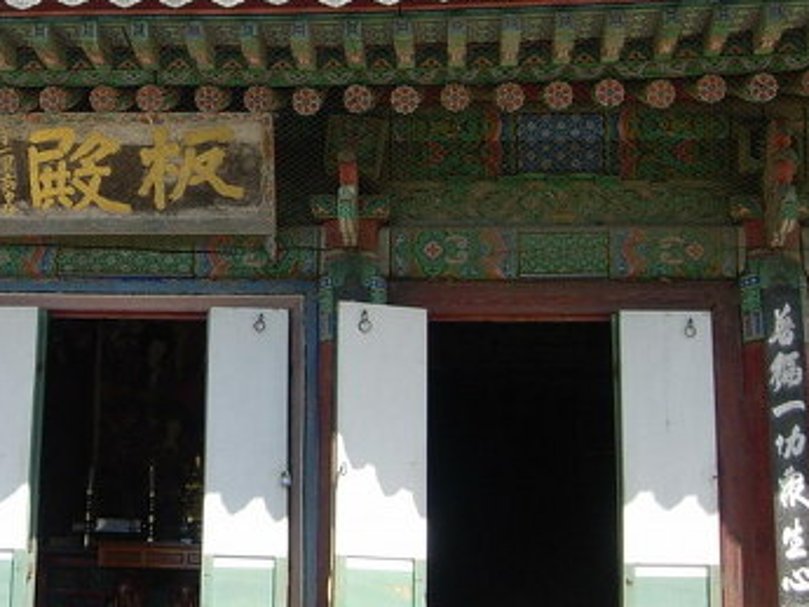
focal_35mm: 77
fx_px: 1800
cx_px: 136
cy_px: 210
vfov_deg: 19.1
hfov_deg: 24.8
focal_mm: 7.8
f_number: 2.8
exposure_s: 1/592
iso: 64
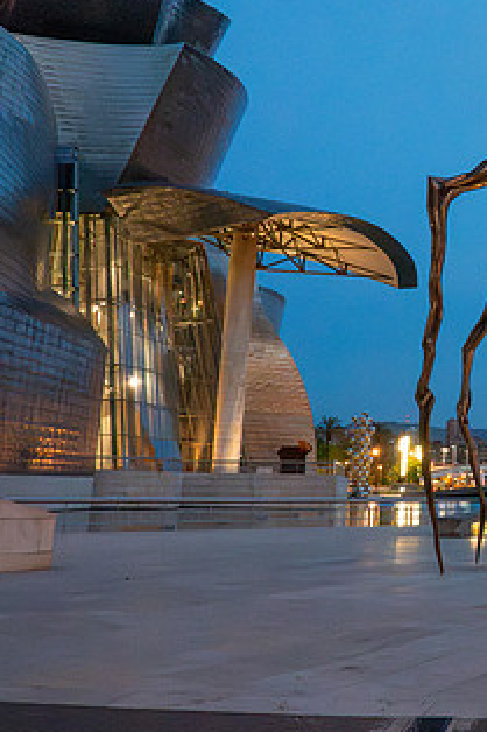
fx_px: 975
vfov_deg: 41.1
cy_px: 322
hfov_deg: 24.5
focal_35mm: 48
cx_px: 629
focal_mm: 26
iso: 45600
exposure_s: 1/30
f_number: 16
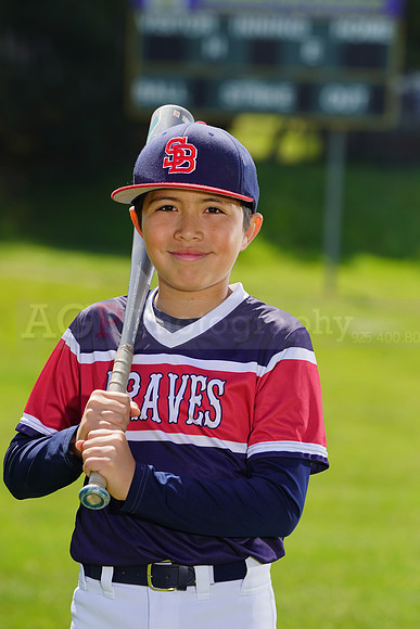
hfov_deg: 5.9
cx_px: 210
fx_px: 4057
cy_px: 314
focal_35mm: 232
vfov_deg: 8.9
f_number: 8
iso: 100
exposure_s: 1/250
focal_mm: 232
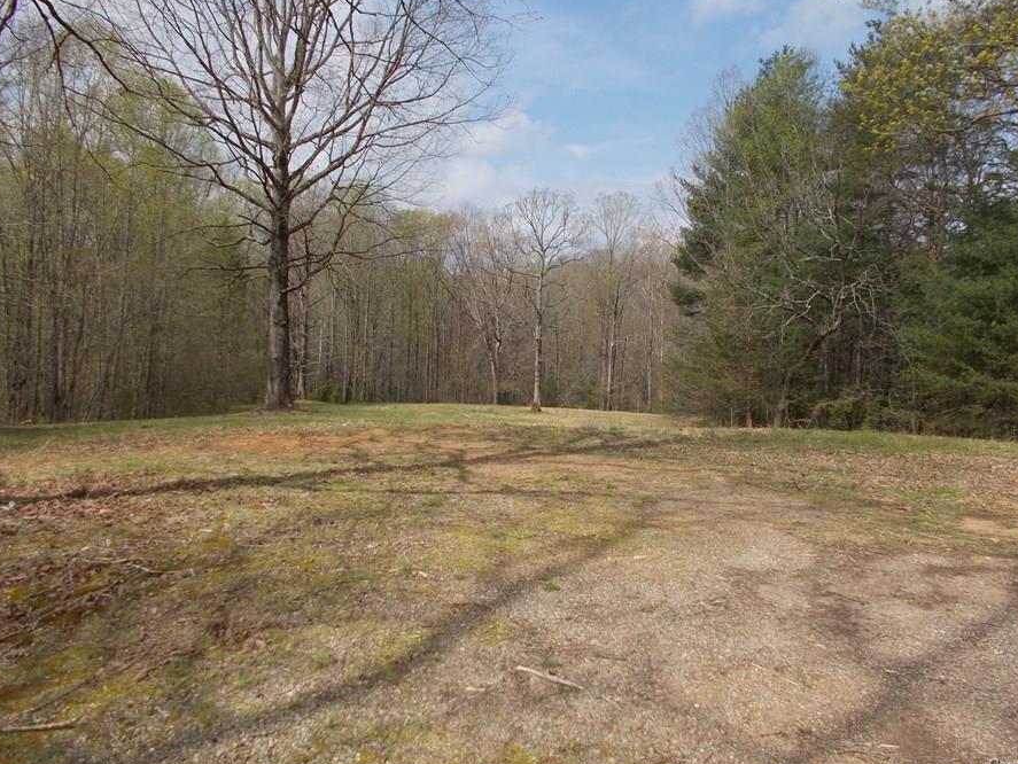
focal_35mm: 30
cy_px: 335
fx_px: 883
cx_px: 533
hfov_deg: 59.9
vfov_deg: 46.7
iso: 80
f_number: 8
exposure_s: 1/160
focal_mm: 4.6
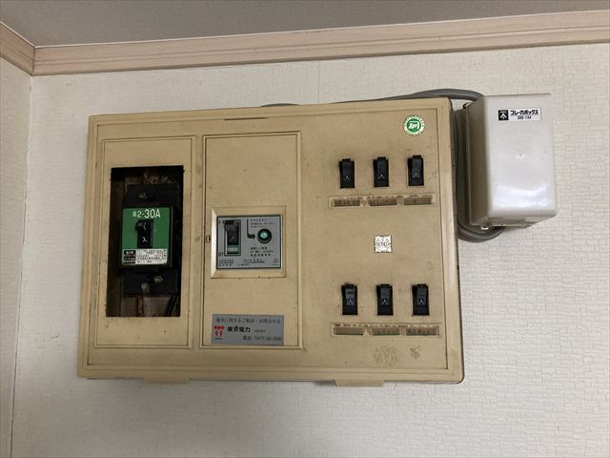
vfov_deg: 49.7
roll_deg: -0.5
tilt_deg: +6.4
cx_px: 305
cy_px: 229
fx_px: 493
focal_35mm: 28
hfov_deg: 63.4
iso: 250
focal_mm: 3.99
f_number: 1.8
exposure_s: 1/33
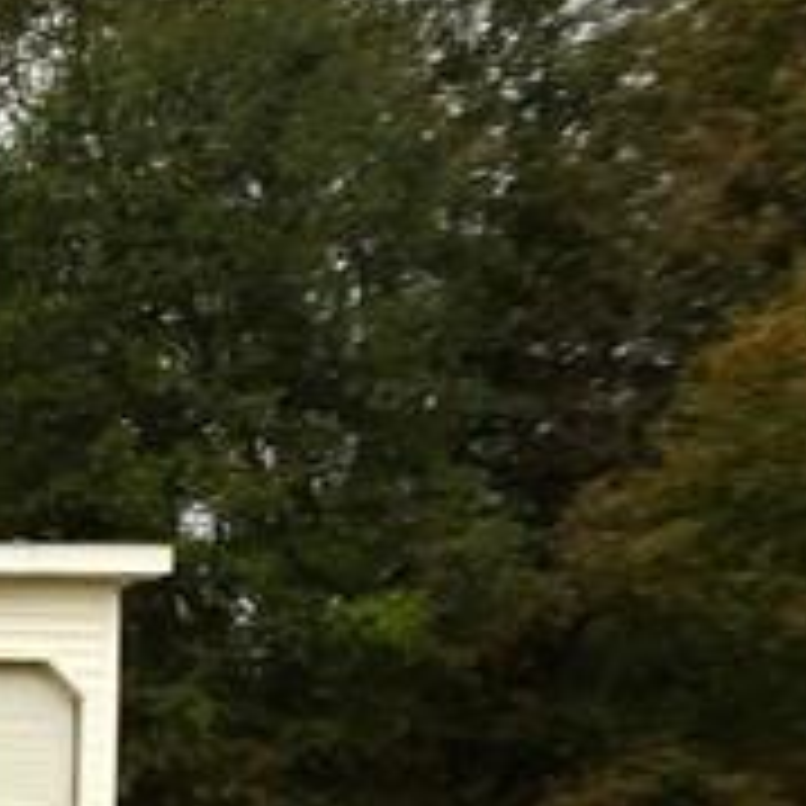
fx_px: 3872
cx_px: -1139
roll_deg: -1.4
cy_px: 811
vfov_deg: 11.8
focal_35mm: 147
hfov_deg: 10.3
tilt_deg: -1.9
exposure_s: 1/283
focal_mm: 4.15
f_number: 2.2
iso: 25
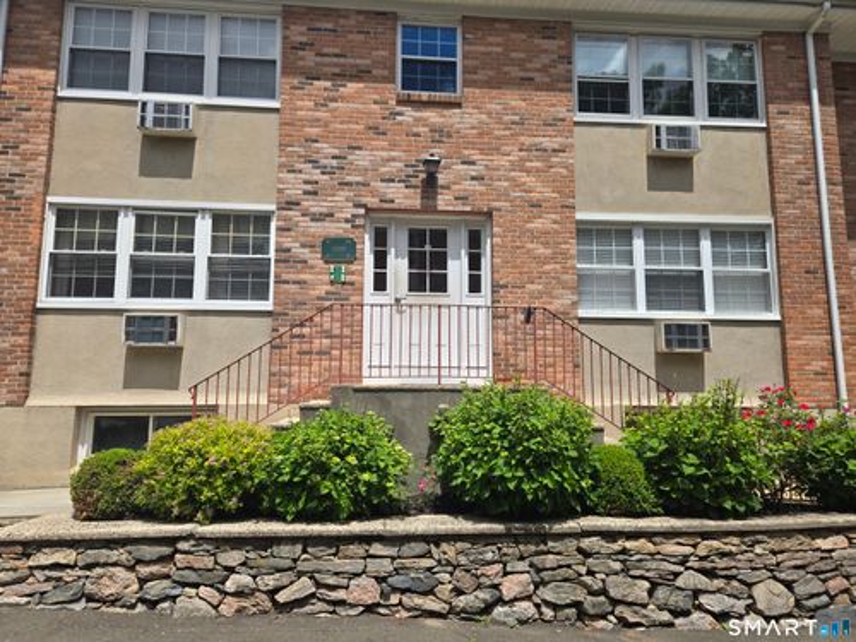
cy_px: 321
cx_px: 428
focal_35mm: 23
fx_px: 569
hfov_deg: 73.9
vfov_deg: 58.9
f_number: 1.8
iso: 25
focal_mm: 5.4
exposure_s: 1/2510
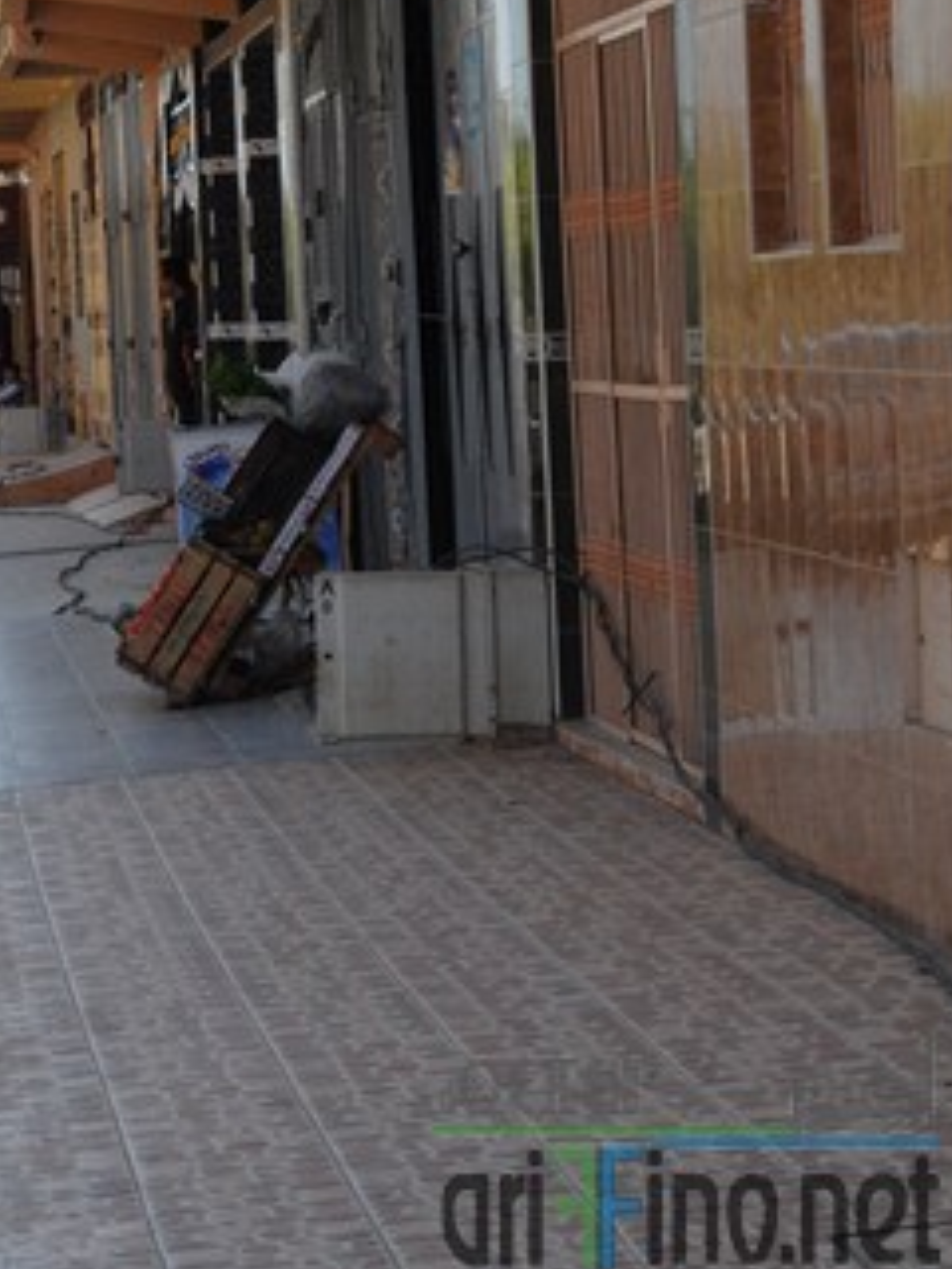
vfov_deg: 13.7
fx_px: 5280
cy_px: 525
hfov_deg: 10.3
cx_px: 686
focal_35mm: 144
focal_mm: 50
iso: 200
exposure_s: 1/200
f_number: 11
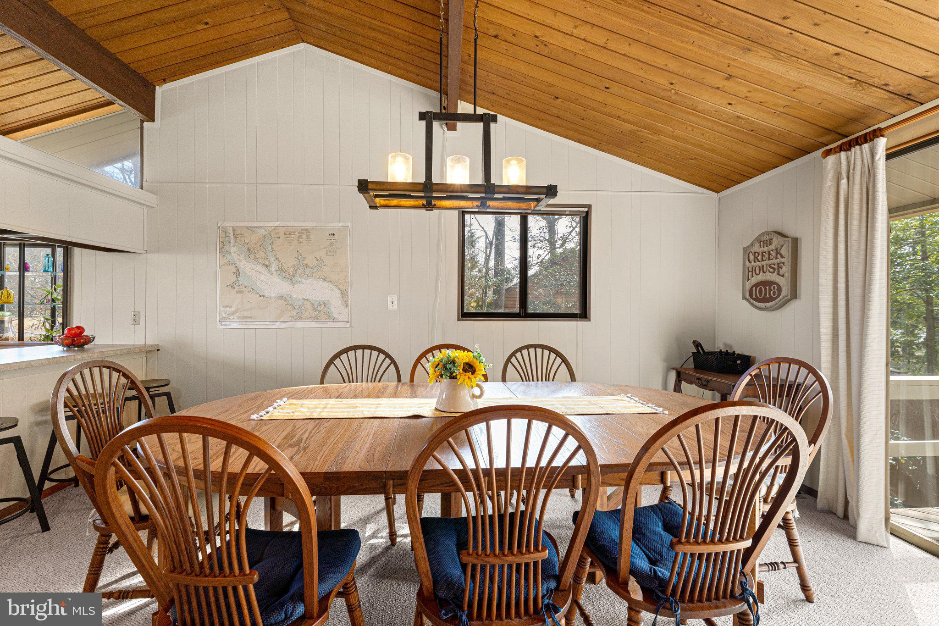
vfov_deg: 75.1
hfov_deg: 98.2
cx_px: 470
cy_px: 313
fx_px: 407
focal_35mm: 16
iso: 800
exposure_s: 1/50
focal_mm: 15.6
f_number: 8
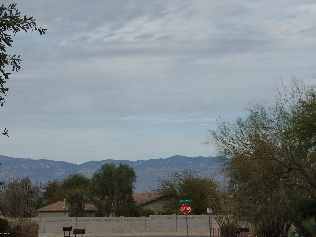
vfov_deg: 10.1
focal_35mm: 147
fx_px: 1342
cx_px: 163
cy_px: 117
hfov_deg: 13.4
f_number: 4.2
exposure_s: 1/1000
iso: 80
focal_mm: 25.2
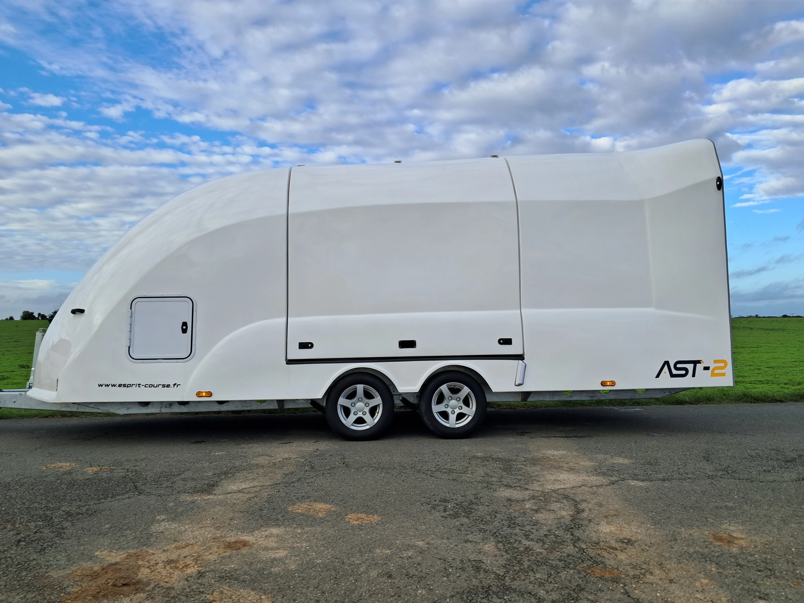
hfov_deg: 65.3
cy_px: 302
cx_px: 402
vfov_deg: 51.4
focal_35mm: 27
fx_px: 627
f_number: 1.8
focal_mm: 4
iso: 50
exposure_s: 1/272
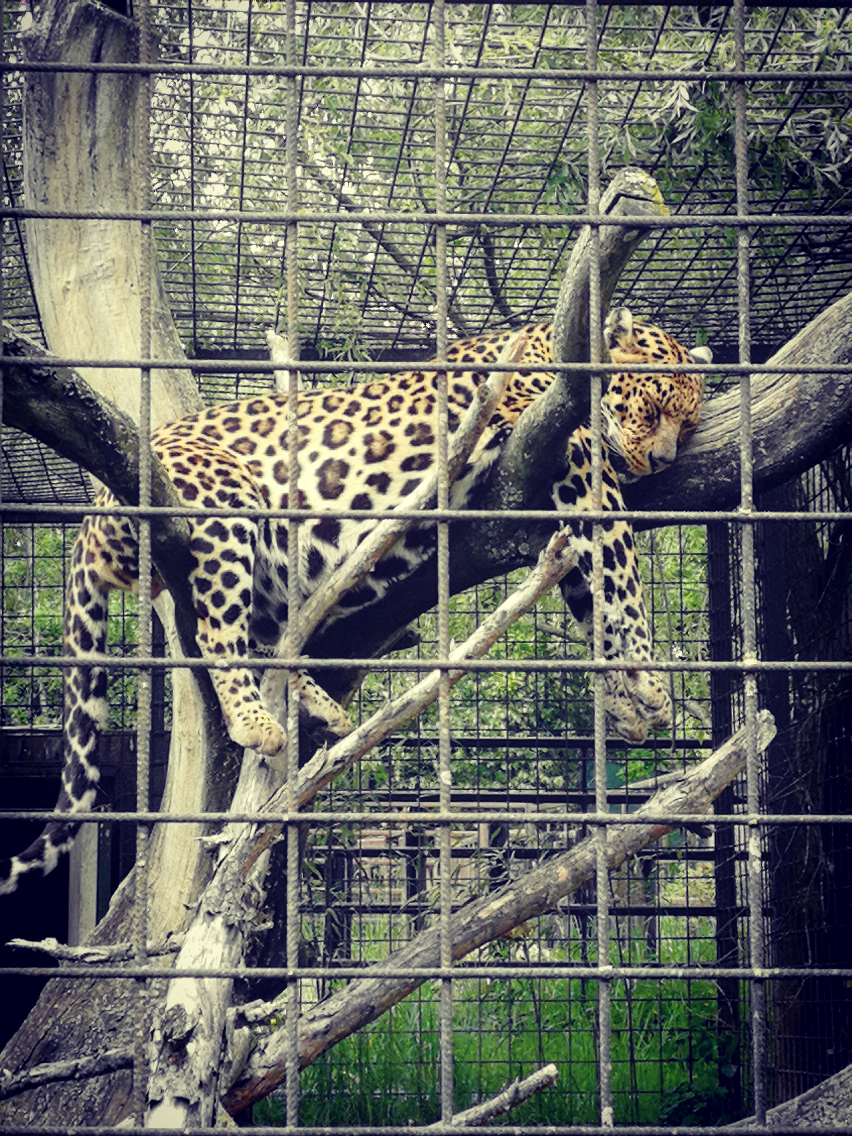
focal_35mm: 94
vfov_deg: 20.9
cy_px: 568
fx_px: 3085
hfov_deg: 15.7
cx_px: 426
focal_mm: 3.95
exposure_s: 1/100
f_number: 2.2
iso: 64
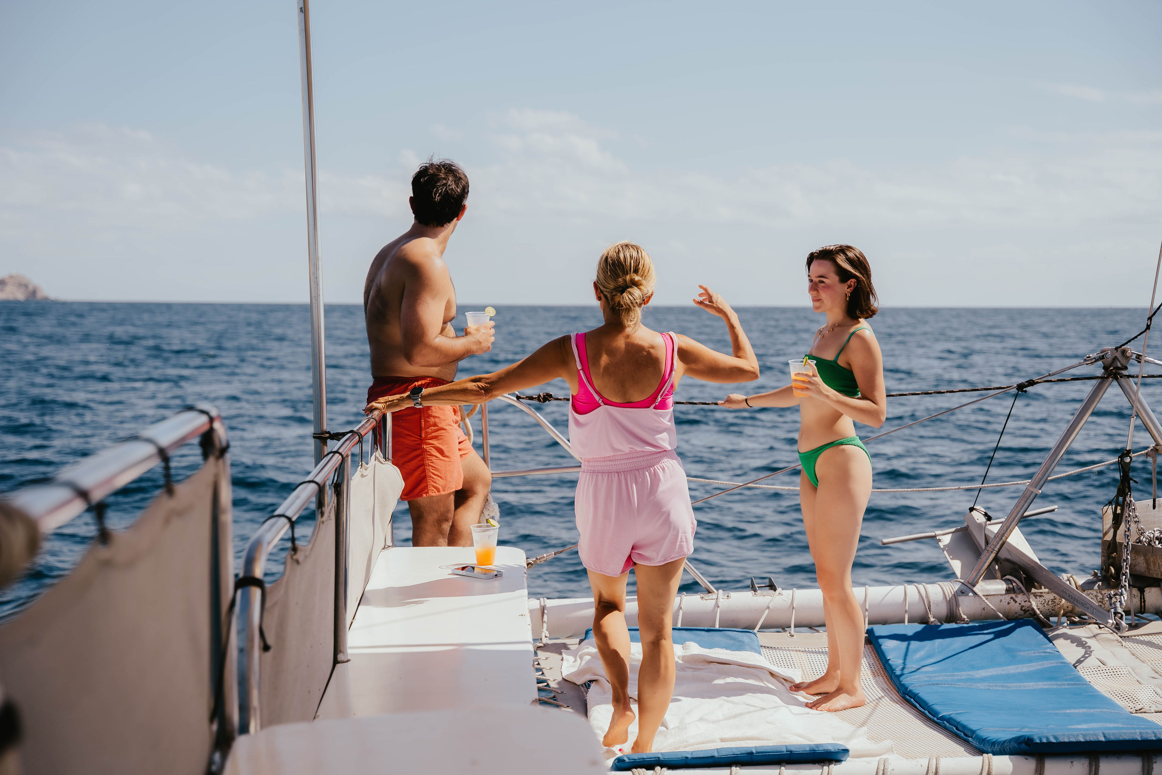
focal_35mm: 51
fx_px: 1649
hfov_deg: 38.8
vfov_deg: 26.4
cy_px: 388
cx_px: 581
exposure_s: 1/1250
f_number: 3.5
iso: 100
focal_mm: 51.1
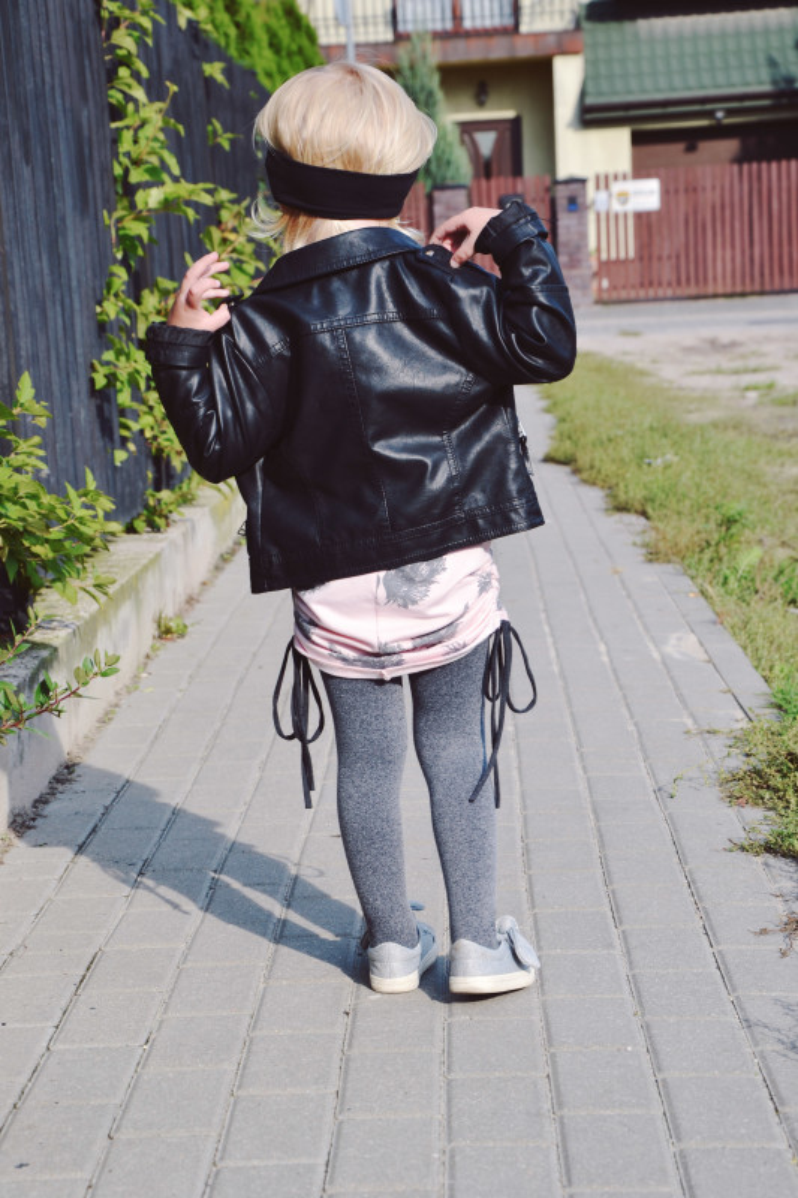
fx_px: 2594
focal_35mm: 78
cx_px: 399
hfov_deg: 17.5
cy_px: 599
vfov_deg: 26.0
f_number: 7.1
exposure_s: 1/200
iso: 100
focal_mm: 52
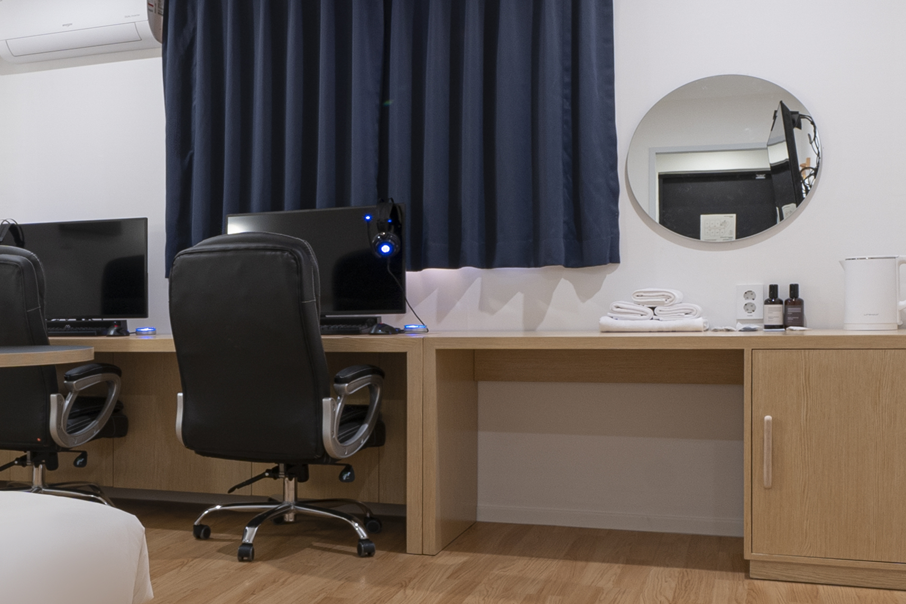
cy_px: 301
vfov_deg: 31.9
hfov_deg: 42.7
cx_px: 97
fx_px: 1057
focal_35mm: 42
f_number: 9
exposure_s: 1
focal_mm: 12
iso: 100
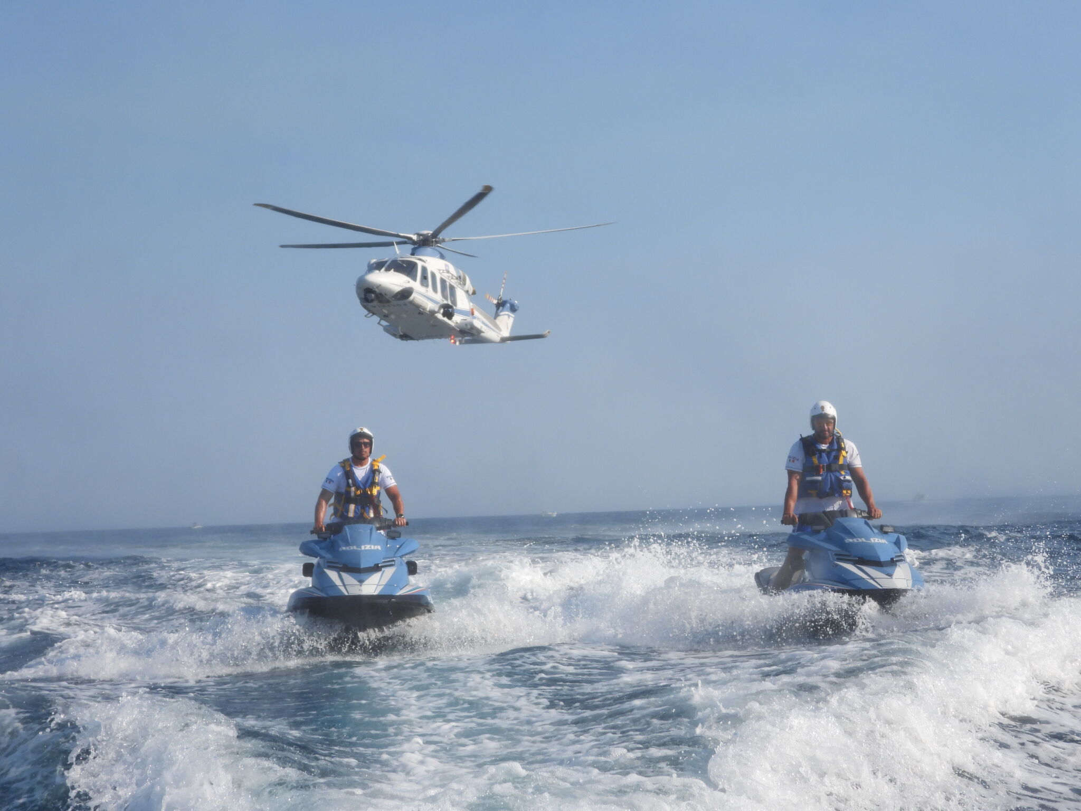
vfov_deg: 26.6
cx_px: 540
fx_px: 1718
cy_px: 406
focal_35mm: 55
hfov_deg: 34.9
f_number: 3.5
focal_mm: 9.8
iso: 100
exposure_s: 1/1600
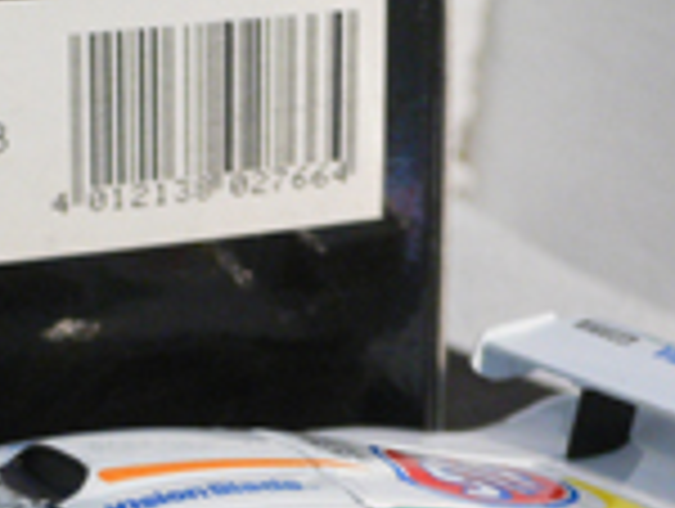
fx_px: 3437
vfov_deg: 8.3
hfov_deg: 11.2
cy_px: 670
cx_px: 94
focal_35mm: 176
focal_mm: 11
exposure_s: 1/13
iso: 200
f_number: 4
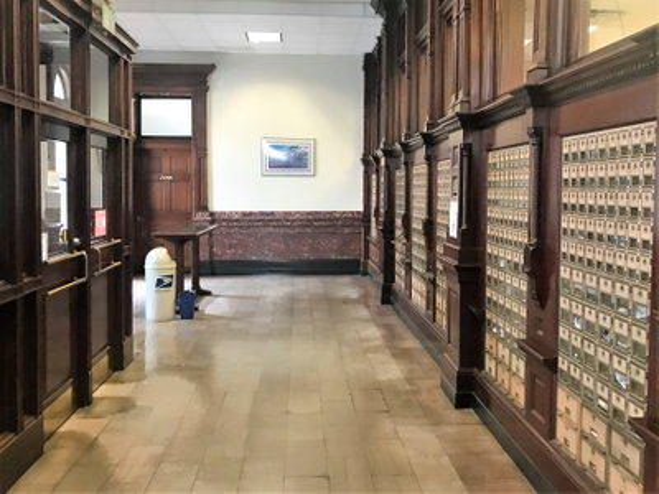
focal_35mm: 28
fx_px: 533
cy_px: 247
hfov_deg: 63.4
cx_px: 330
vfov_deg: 49.7
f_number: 1.8
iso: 50
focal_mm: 3.99
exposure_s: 1/15
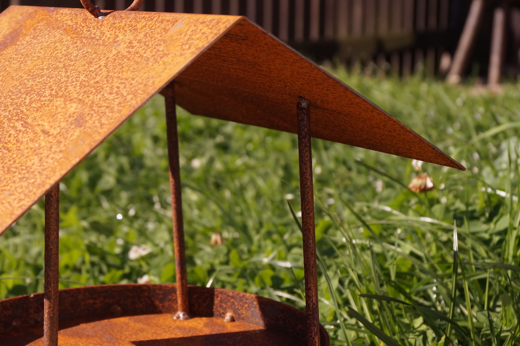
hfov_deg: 26.1
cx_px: 163
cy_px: 197
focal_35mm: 77
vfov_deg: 17.7
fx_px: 1112
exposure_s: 1/1250
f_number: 5.6
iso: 400
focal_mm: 30
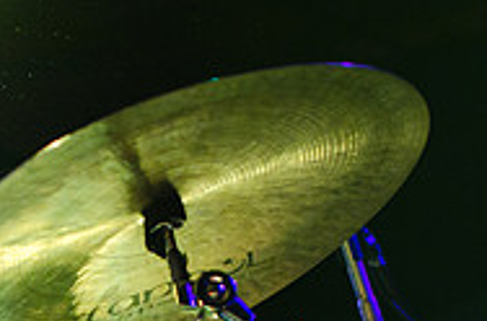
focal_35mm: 139
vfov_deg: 9.5
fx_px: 1874
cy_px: 494
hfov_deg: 14.7
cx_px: 62
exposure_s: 1/200
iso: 1250
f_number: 1.6
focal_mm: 30
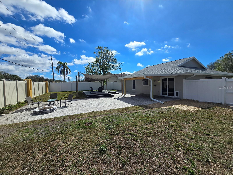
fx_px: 88
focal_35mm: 13
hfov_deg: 106.2
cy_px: 88
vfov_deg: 89.9
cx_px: 116
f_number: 2.2
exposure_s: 1/3924
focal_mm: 2.2
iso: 50
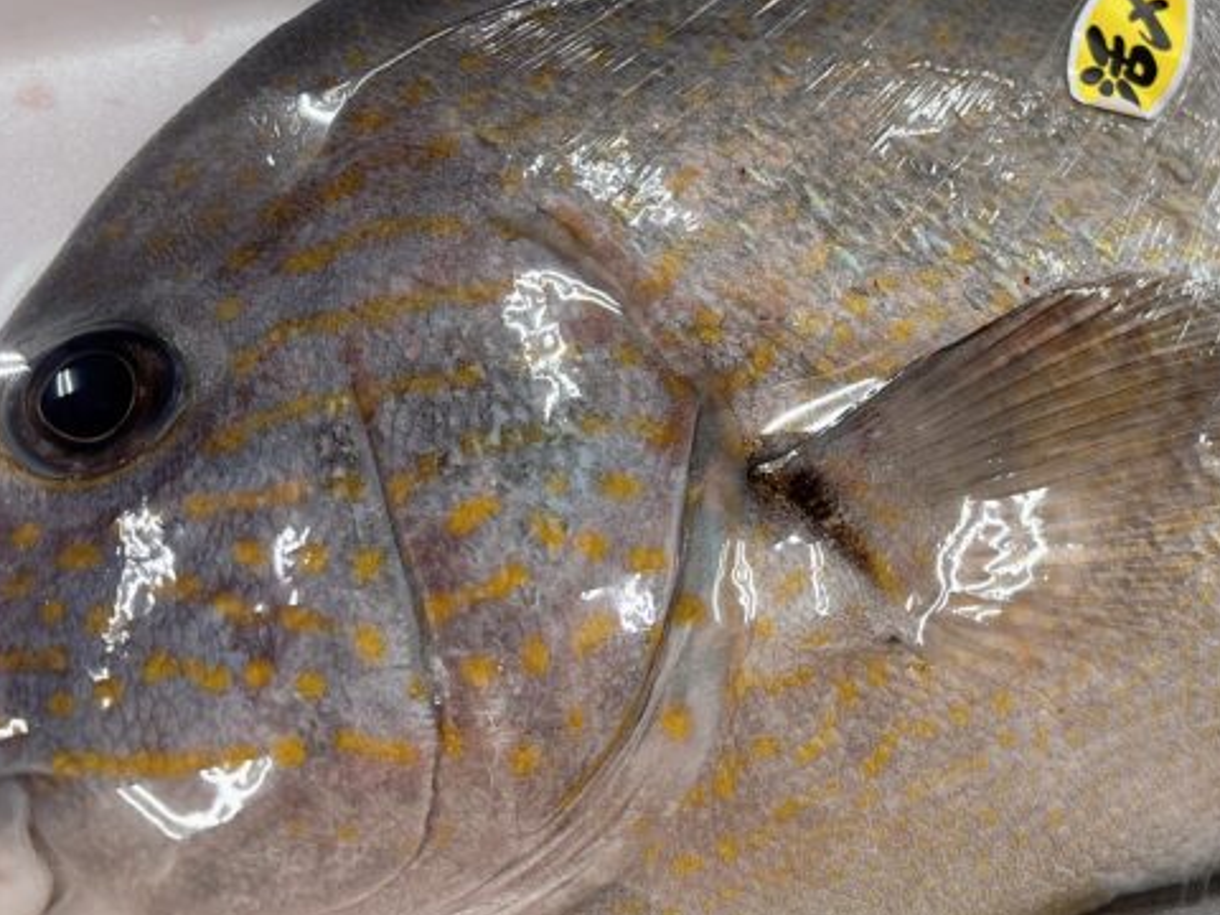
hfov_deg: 36.0
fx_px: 1833
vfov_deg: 27.5
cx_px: 907
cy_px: 178
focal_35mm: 52
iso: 80
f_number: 1.6
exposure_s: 1/120
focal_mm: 5.96
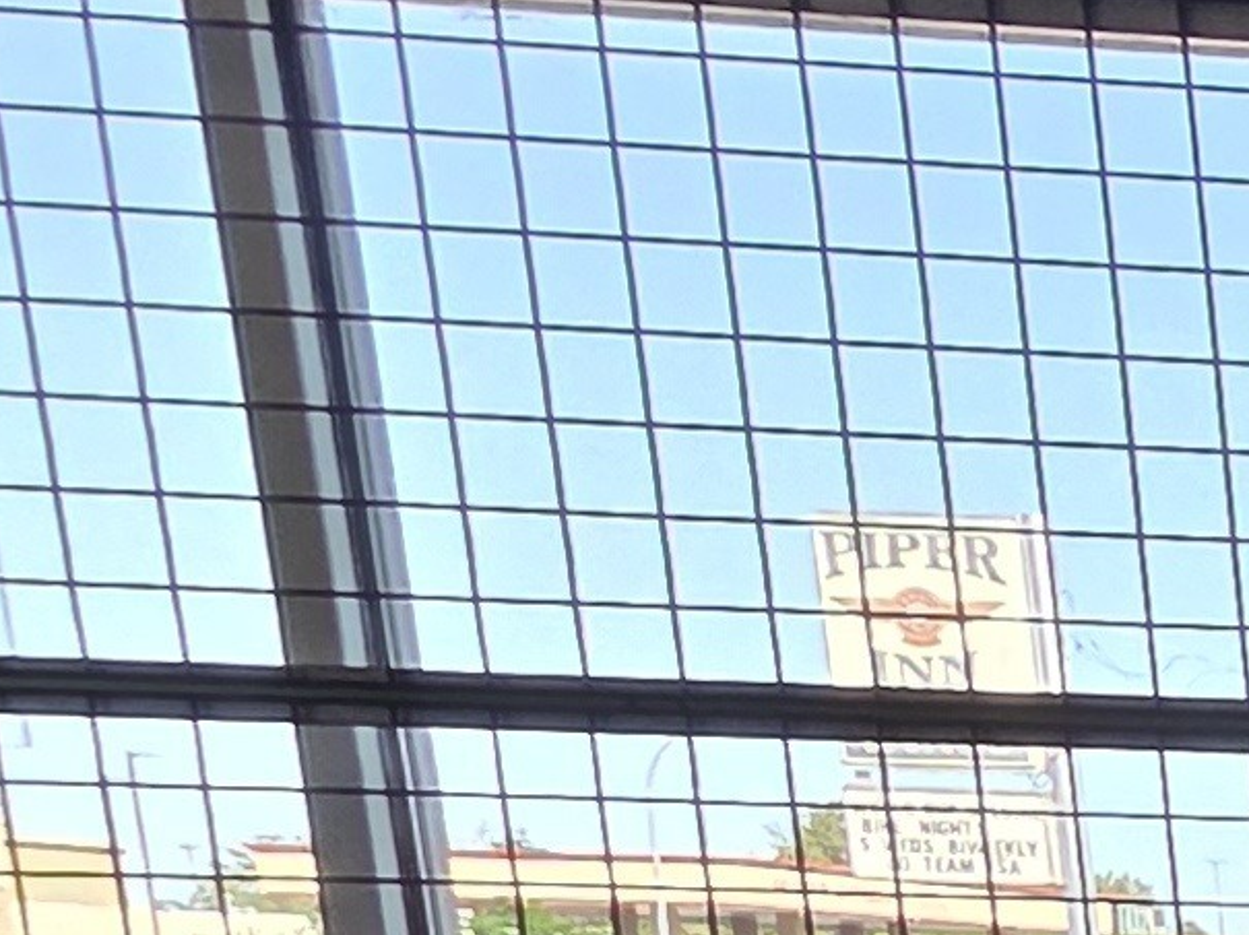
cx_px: 3336
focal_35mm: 86
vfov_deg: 14.7
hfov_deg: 13.1
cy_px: 1756
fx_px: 3101
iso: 50
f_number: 2.2
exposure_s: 1/267
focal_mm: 2.2
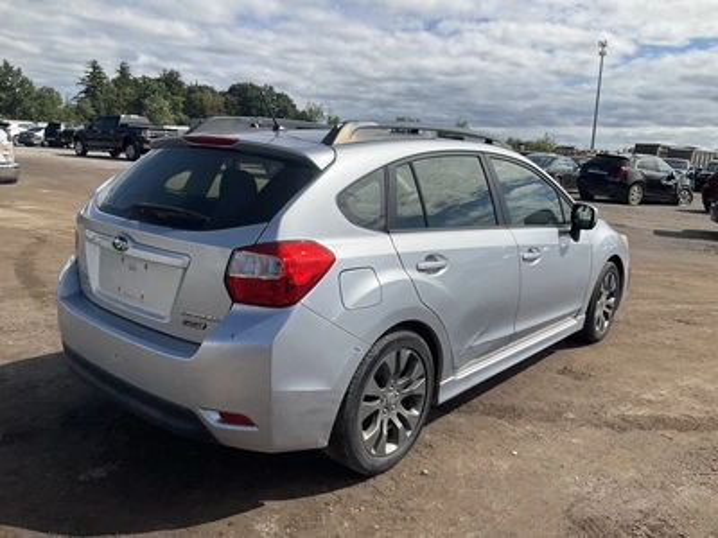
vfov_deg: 48.2
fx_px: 602
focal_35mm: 29
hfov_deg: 61.7
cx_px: 359
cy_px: 269
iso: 25
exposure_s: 1/2801
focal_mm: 3
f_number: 1.8
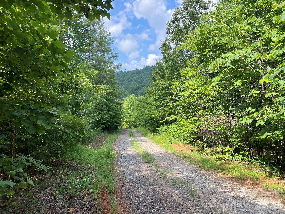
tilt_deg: -1.5
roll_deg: +1.1
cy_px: 107
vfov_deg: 53.1
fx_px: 214
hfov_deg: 67.3
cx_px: 142
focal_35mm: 26
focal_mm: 4.25
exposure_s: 1/620
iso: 32
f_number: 1.8
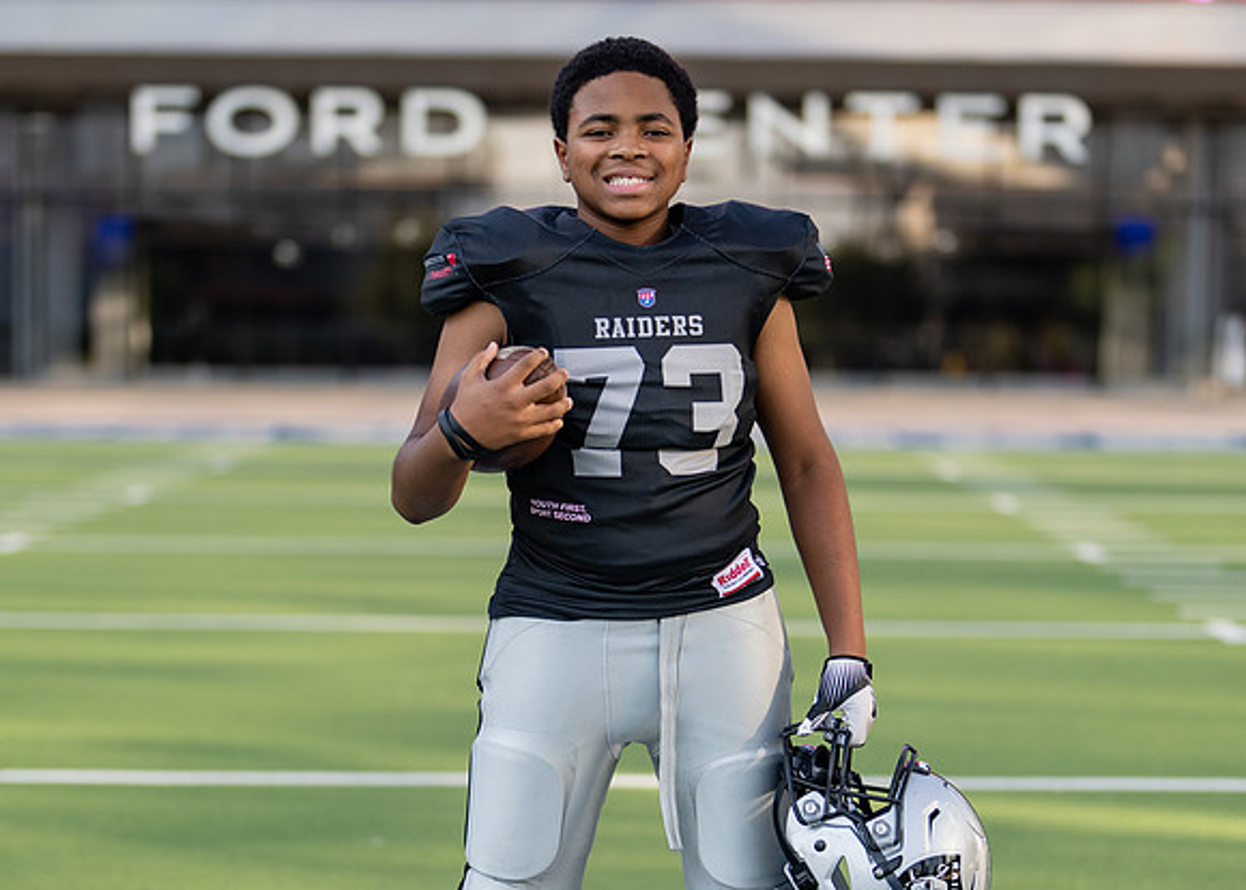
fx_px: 3573
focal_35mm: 101
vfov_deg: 14.1
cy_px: 648
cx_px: 644
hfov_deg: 19.8
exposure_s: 1/2500
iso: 100
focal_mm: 50
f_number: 1.2
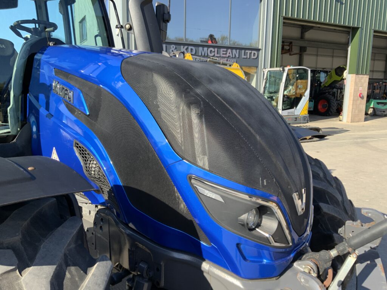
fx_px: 324
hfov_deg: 61.7
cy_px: 145
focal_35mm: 29
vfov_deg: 48.2
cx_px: 194
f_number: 1.8
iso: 16
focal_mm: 3
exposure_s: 1/446
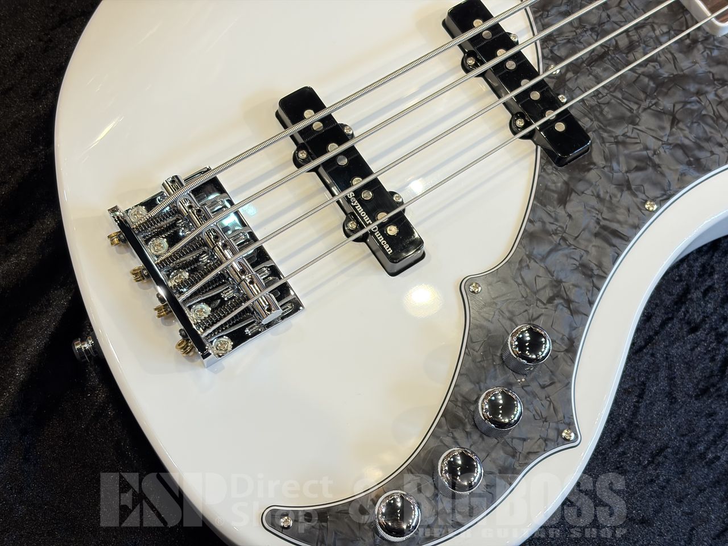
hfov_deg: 36.8
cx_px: 364
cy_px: 273
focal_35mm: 52
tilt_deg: -67.8
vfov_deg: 28.0
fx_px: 1094
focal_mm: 5.96
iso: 100
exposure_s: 1/60
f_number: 1.6
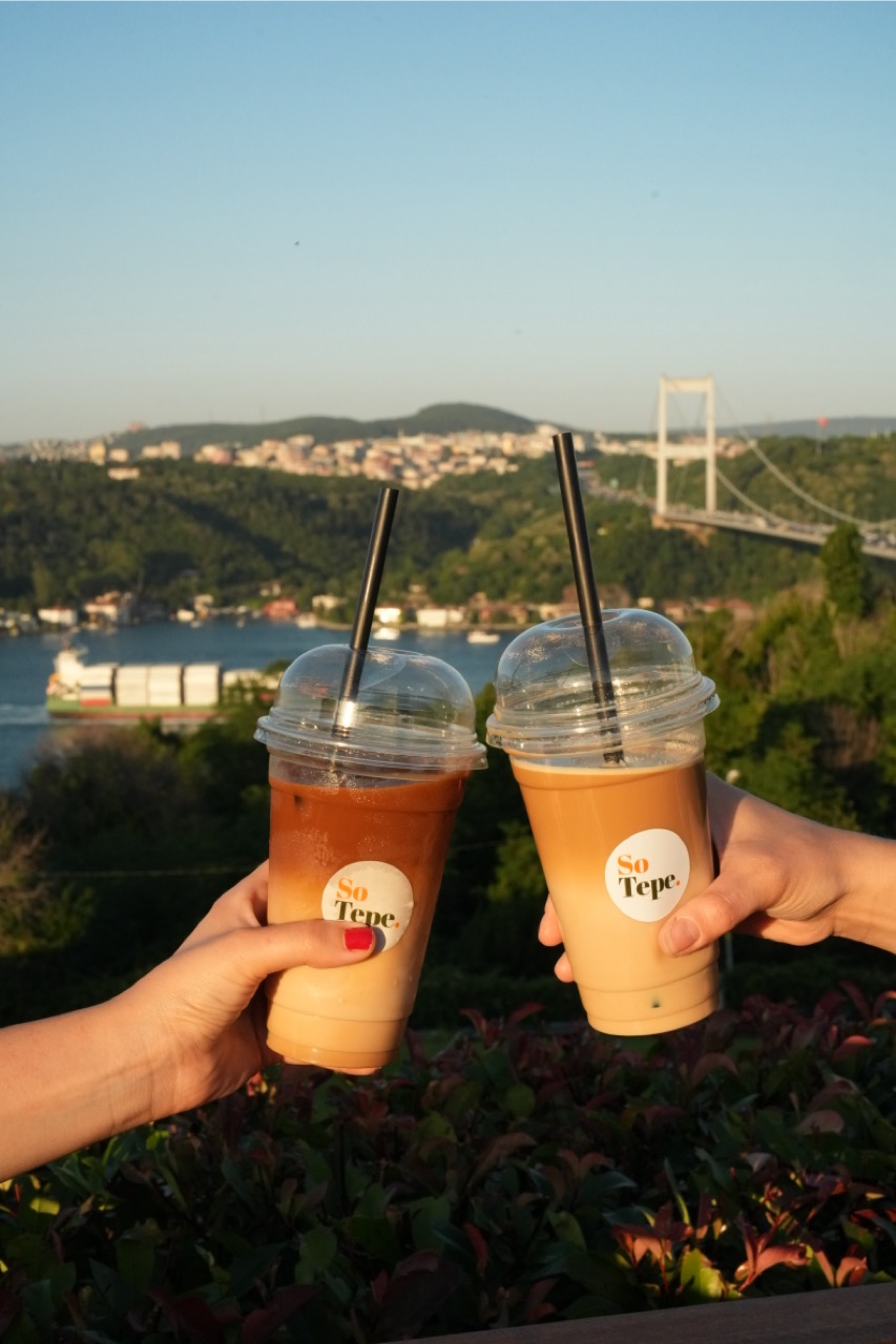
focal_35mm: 50
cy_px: 672
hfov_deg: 27.0
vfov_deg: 39.6
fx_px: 1867
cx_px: 448
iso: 2500
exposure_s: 1/800
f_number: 16
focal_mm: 50
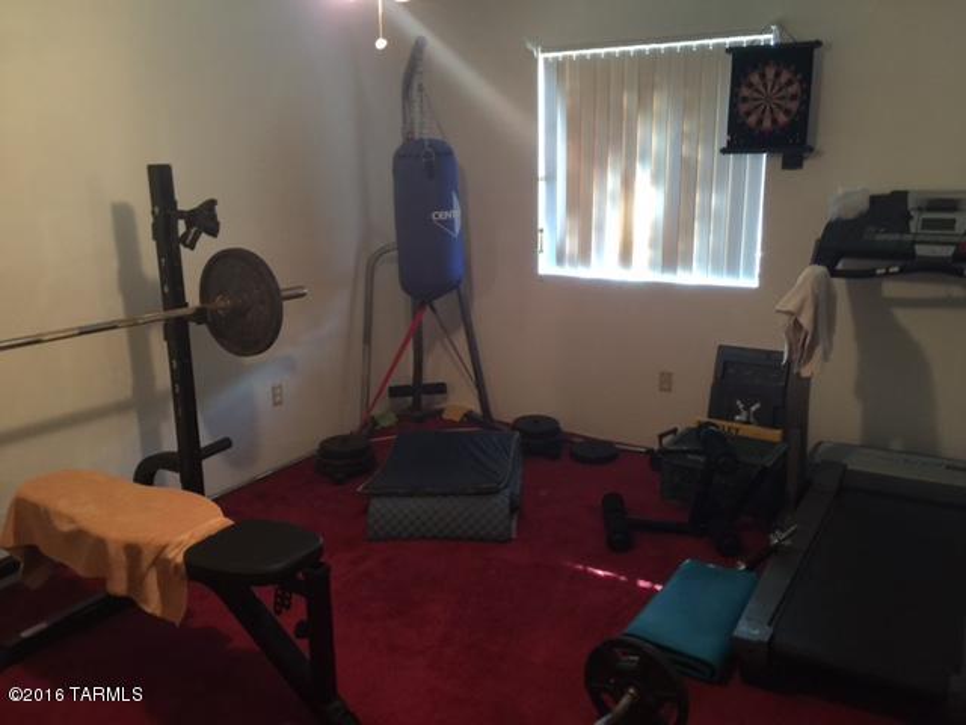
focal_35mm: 29
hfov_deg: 61.7
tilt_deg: -11.6
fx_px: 809
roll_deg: +0.4
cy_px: 362
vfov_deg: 48.2
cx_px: 483
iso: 80
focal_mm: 4.15
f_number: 2.2
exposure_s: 1/4
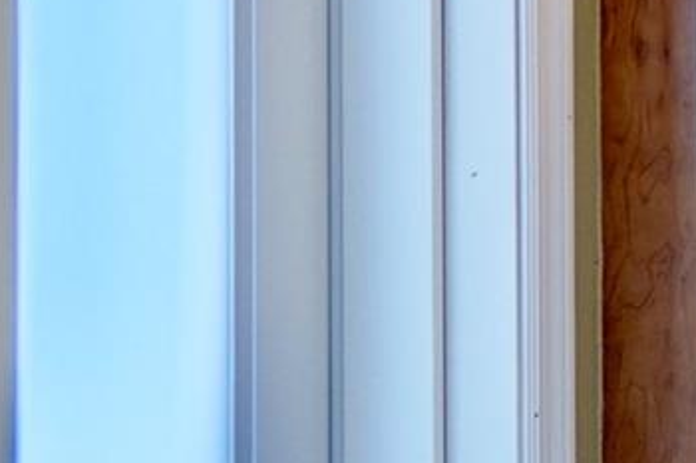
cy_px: -802
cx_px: 1959
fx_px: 1469
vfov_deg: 12.1
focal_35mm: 76
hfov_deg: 12.4
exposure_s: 1/20
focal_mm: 13
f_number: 8
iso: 400
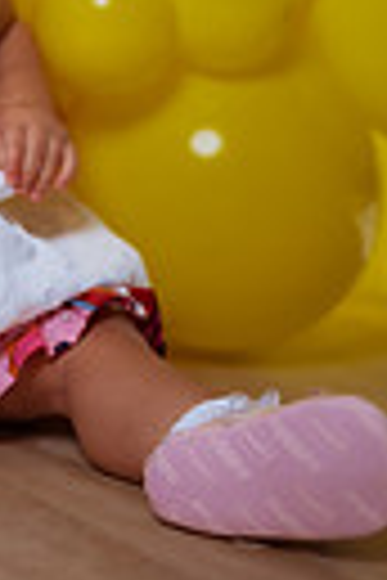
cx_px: -194
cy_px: -9
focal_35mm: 122
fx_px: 1967
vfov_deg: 16.4
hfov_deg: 10.8
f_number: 1.8
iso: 160
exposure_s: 1/1250
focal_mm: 35
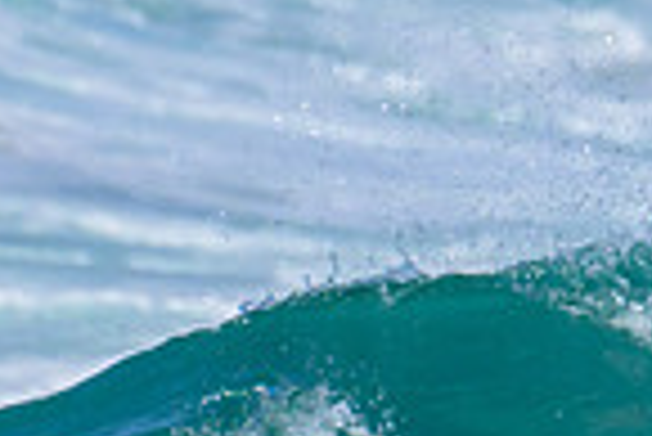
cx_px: 1229
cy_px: 528
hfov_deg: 0.5
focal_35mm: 4337
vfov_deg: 0.3
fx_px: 78625
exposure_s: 1/2000
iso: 1000
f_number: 16
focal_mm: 800
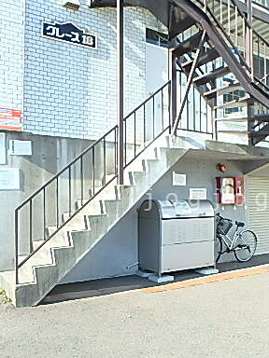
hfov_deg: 39.4
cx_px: 208
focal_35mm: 35
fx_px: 363
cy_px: 200
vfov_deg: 52.5
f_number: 3.5
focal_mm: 3.7
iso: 125
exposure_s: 1/250
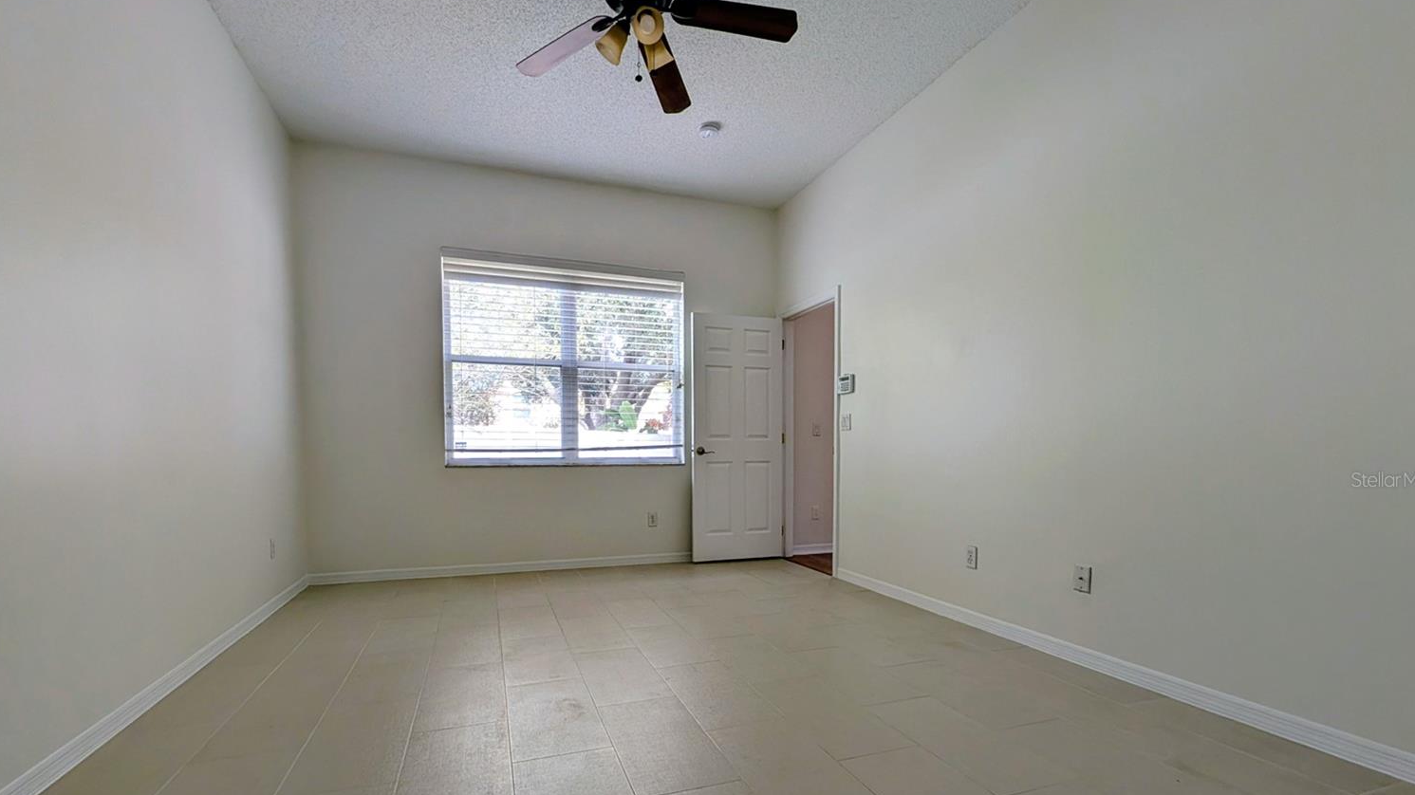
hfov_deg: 106.8
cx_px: 684
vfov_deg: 73.4
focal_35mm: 14
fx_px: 525
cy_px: 479
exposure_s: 1/264
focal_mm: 2.02
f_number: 1.7
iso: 58
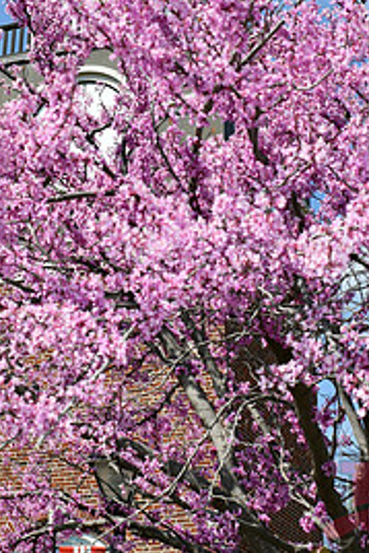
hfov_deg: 17.1
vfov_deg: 25.1
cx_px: 162
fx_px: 1228
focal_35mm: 80
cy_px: 155
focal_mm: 25
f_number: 10
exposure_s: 1/250
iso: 100
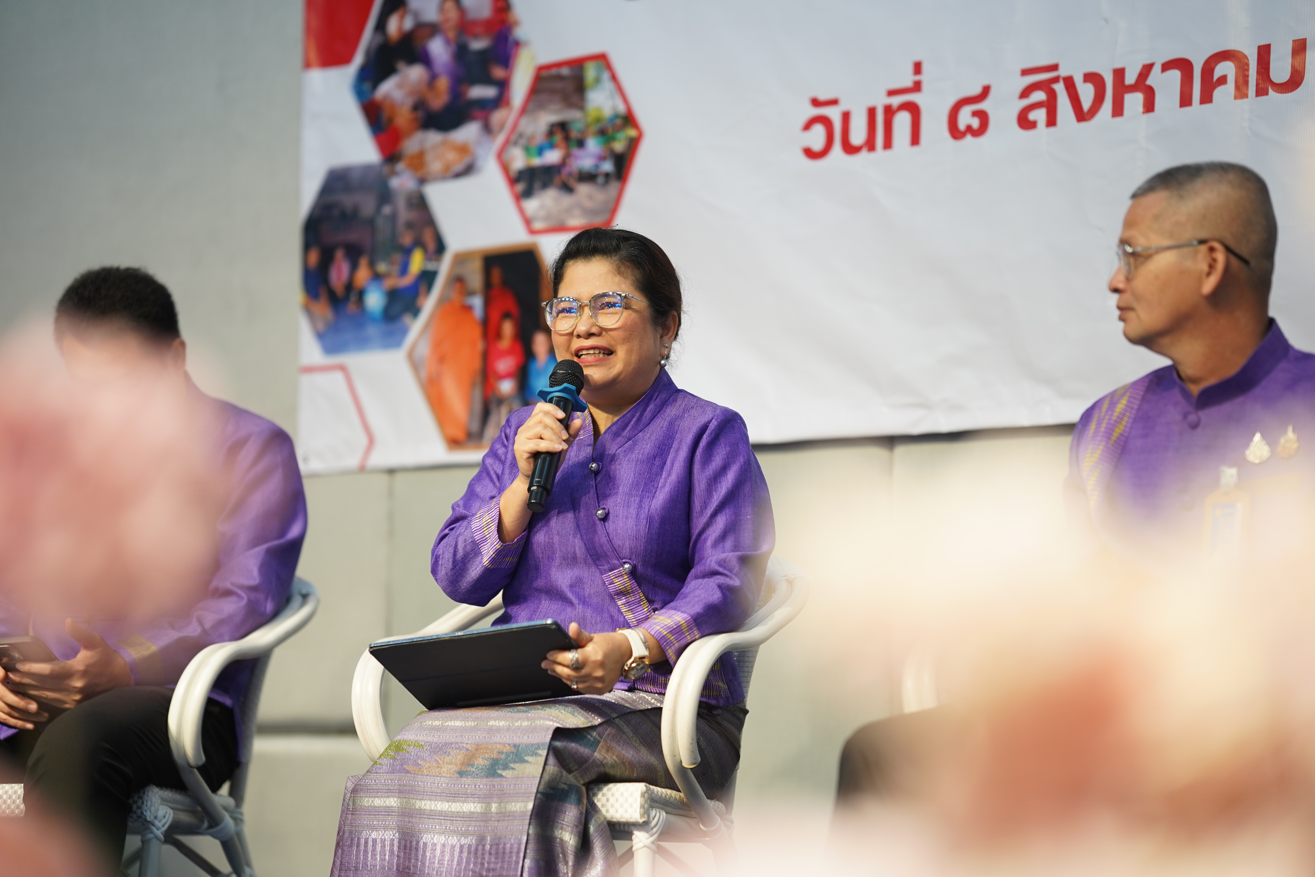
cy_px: 438
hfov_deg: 23.9
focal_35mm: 85
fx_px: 3105
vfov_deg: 16.1
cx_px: 658
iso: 400
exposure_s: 1/160
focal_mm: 85
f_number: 1.4
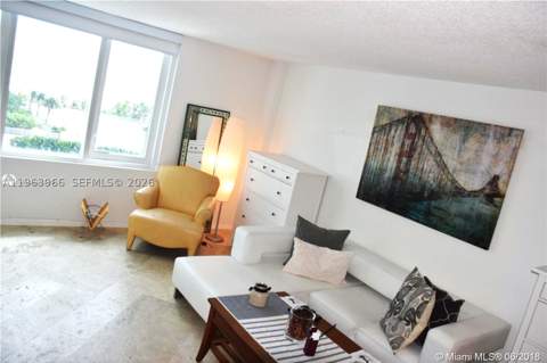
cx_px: 274
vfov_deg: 47.8
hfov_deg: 67.4
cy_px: 182
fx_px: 410
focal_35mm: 27
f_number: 5.6
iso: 500
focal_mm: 18
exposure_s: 1/125
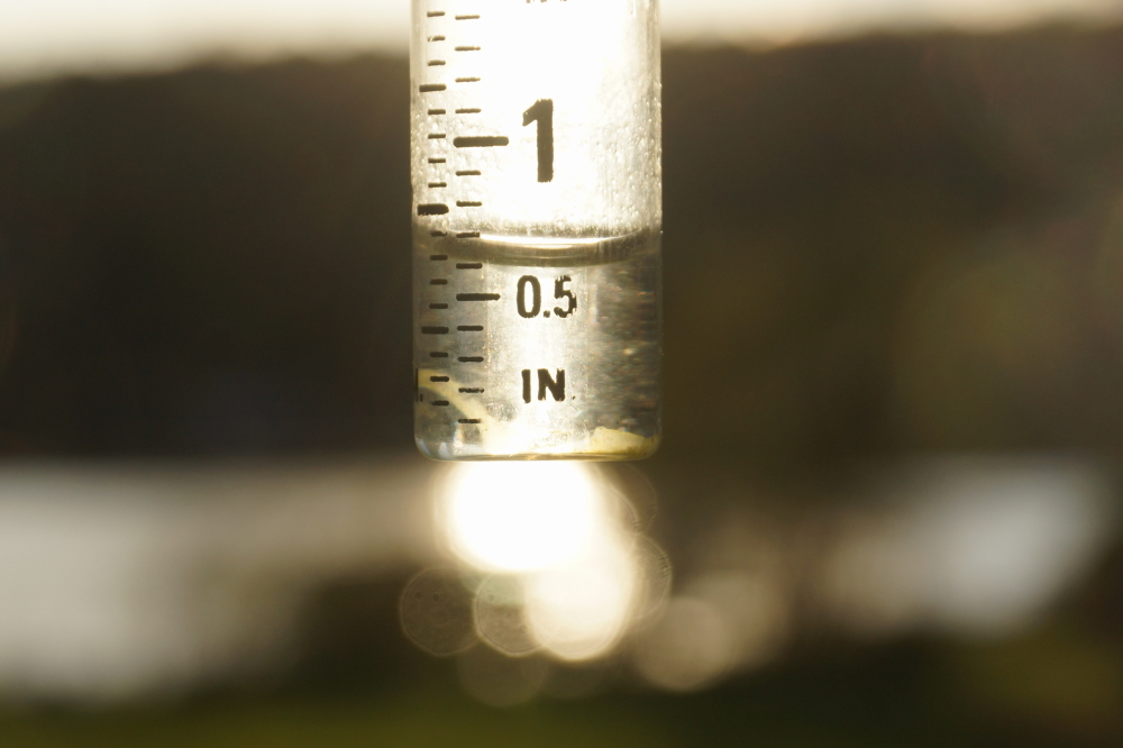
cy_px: 374
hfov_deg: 24.6
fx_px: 2573
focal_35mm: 82
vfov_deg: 16.5
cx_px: 562
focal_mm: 55
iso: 100
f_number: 7.1
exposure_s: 1/200
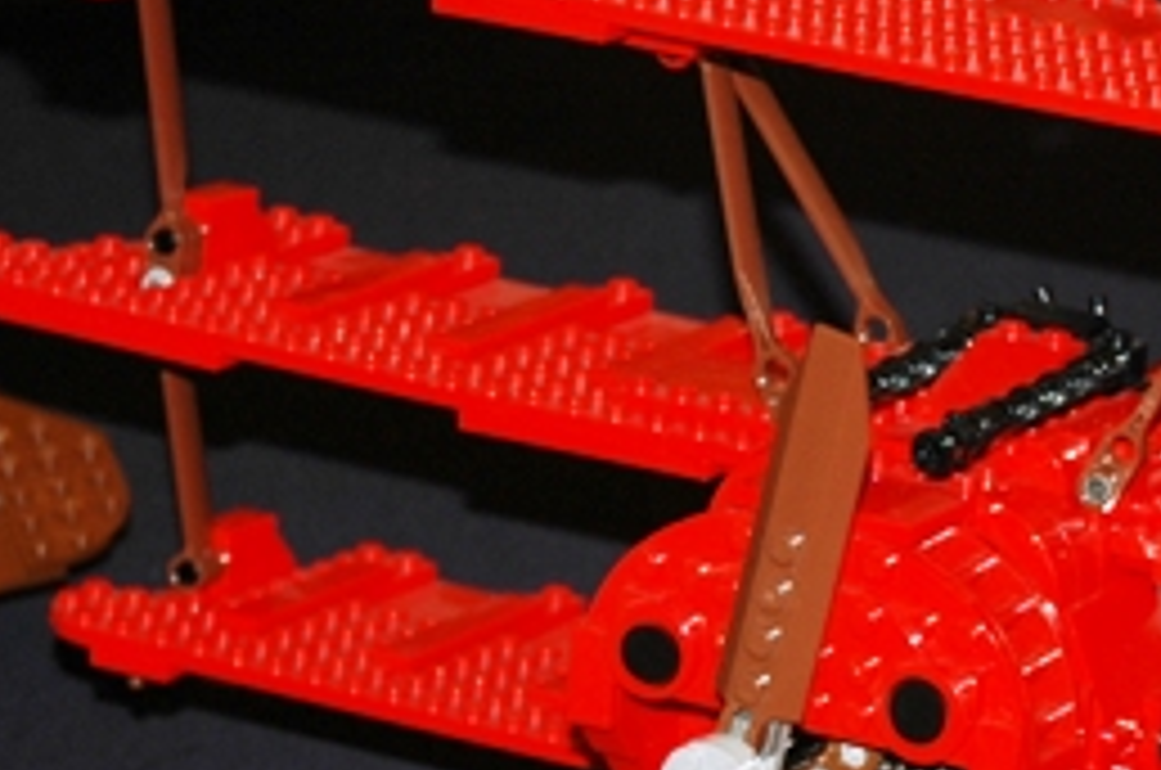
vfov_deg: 6.7
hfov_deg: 10.0
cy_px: 540
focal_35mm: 205
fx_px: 6599
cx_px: 1138
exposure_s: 1/60
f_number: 4.5
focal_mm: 44
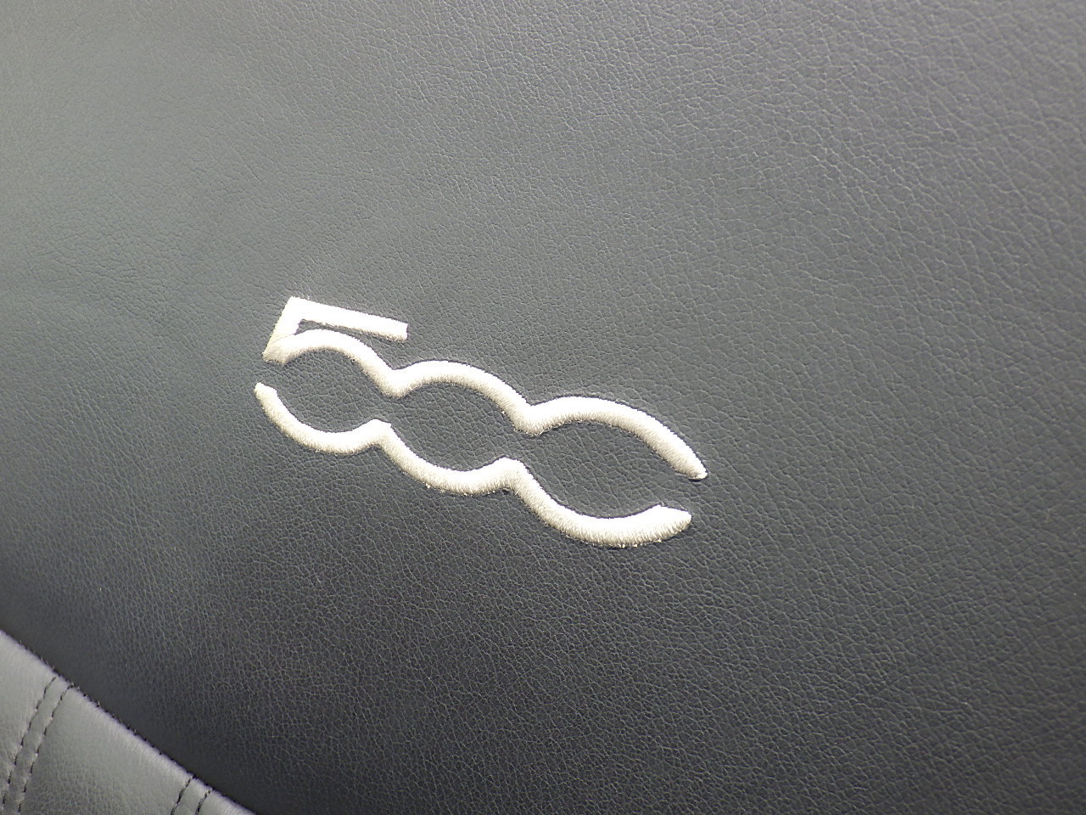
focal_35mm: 42
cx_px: 543
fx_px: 1318
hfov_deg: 44.8
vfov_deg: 34.3
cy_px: 408
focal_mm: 7.5
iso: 160
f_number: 4.2
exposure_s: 1/80
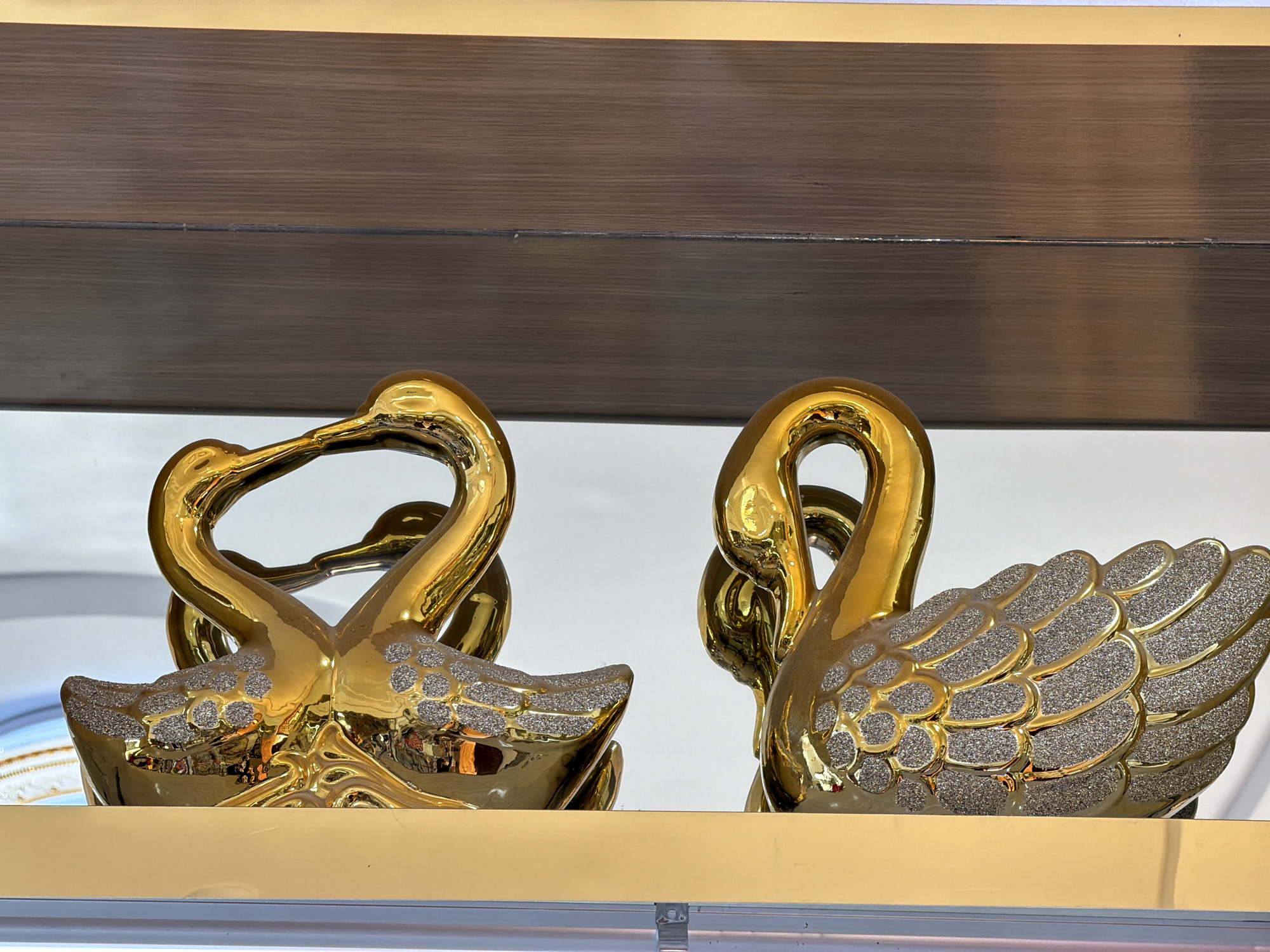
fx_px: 3669
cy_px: 476
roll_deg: +0.6
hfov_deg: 19.6
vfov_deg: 14.8
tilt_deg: +23.3
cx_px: 635
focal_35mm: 100
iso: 64
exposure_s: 1/121
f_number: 2.8
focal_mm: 16.89
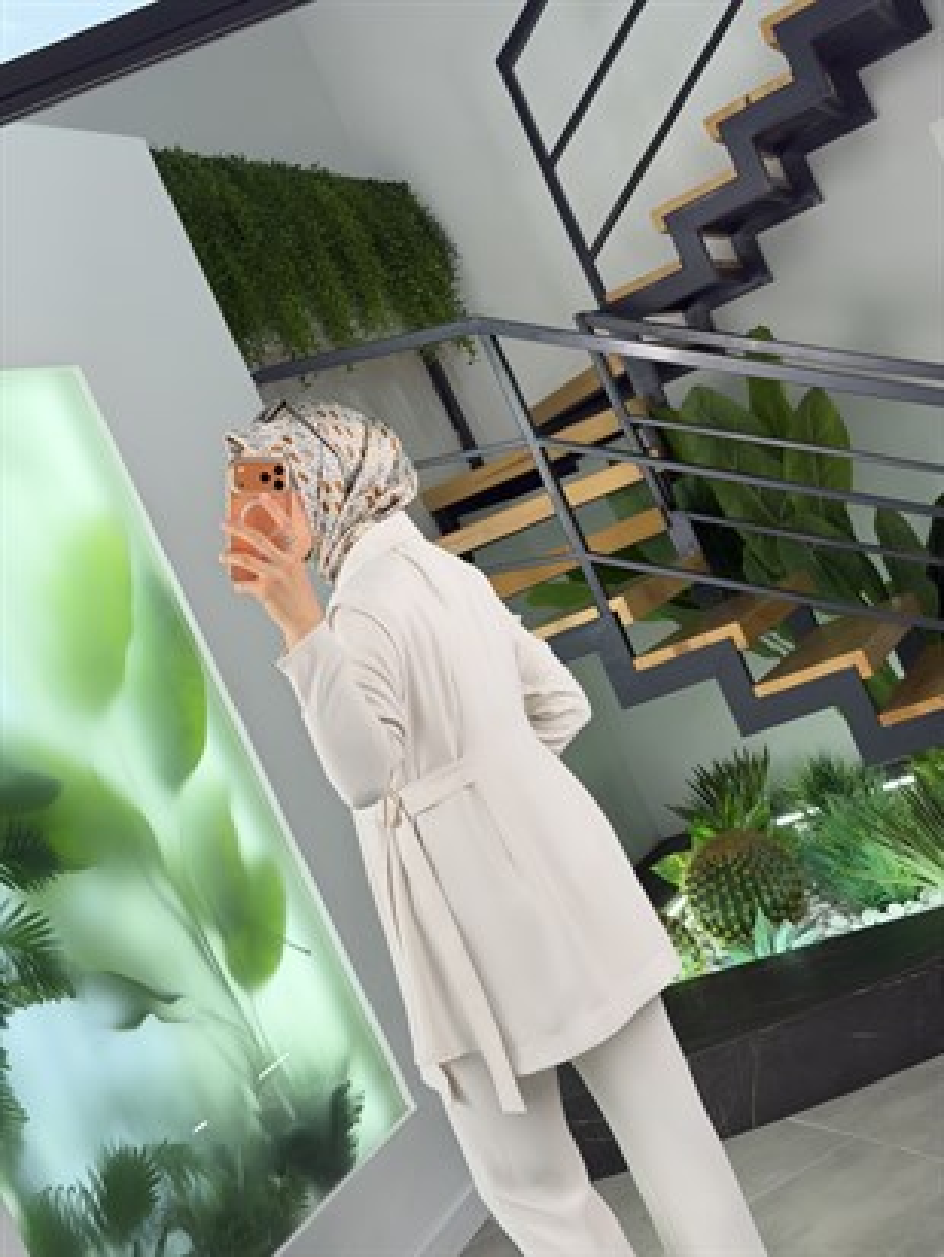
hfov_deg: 30.3
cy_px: 628
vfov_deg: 39.6
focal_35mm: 48
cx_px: 472
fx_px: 1744
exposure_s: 1/165
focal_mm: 6.76
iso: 100
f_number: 1.78
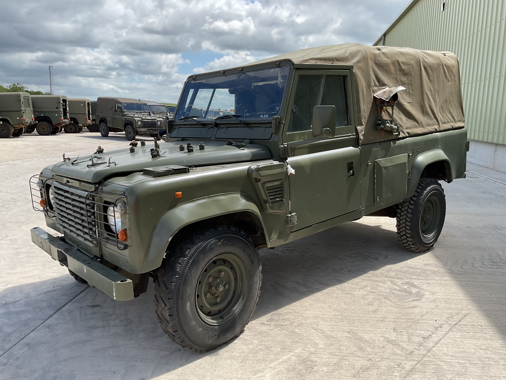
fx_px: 424
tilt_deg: -10.4
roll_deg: -0.7
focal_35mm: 29
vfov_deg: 48.2
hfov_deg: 61.7
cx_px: 253
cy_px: 190
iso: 16
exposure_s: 1/1451
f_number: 1.8
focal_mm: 3
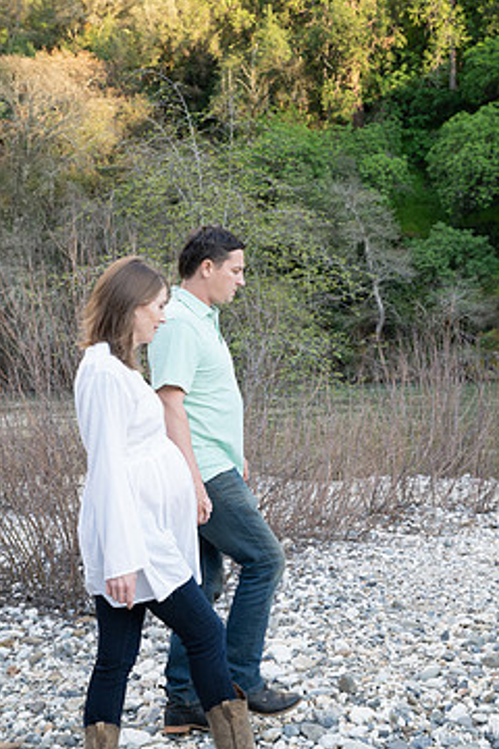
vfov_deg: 39.6
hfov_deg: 27.0
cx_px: 256
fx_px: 1040
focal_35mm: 50
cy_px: 364
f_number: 5.6
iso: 500
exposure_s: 1/125
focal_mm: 40
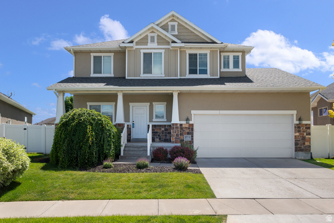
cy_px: 112
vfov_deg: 51.3
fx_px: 232
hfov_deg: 71.5
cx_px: 167
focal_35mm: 25
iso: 800
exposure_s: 1/1600
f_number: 8
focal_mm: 25
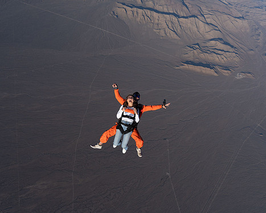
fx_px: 220
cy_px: 110
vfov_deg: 51.5
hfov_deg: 62.2
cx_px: 138
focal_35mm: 28
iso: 800
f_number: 10
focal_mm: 24
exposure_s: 1/2000
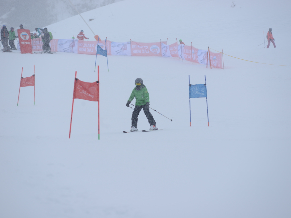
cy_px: 109
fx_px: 1824
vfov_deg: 6.8
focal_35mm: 217
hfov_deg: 9.1
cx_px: 151
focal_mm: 200
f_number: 5.6
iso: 100
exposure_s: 1/500
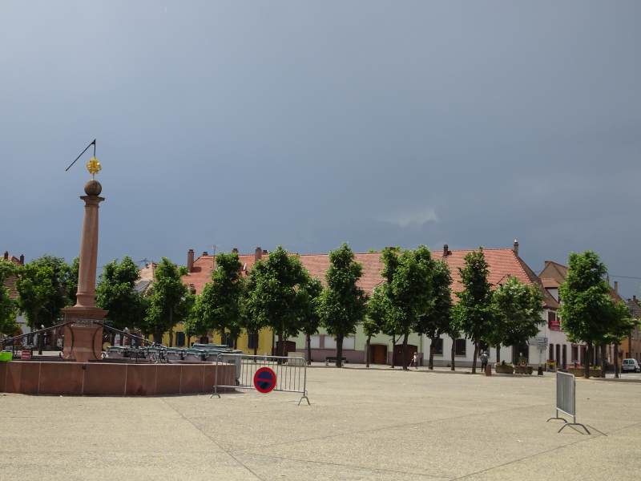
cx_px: 320
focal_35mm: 46
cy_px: 240
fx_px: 852
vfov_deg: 31.5
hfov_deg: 41.2
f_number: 4.5
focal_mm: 7.87
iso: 80
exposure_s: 1/800
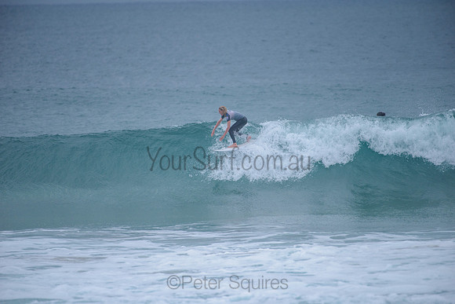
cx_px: 228
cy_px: 152
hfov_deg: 4.1
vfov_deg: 2.8
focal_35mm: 500
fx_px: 6321
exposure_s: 1/2000
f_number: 5.6
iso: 360
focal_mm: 500
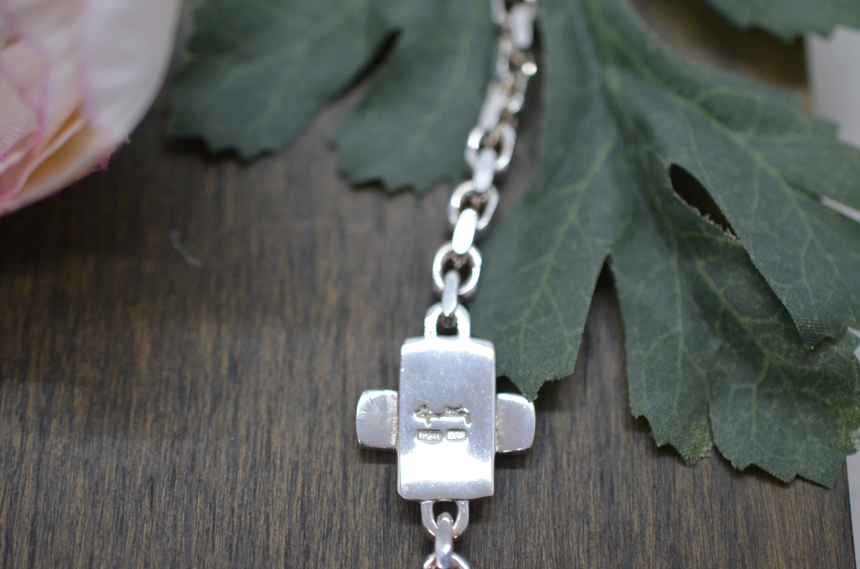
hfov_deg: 33.5
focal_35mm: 60
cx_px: 430
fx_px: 1430
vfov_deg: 22.5
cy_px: 284
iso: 2500
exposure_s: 1/2000
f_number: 4
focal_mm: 40
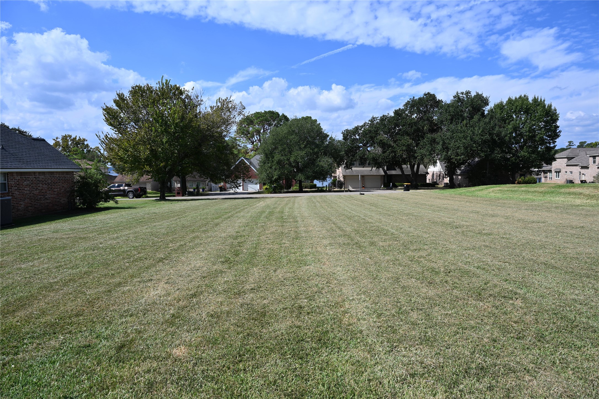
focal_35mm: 24
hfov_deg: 73.7
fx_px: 399
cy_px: 200
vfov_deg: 53.1
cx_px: 300
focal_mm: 24
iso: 140
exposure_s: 1/250
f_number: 11
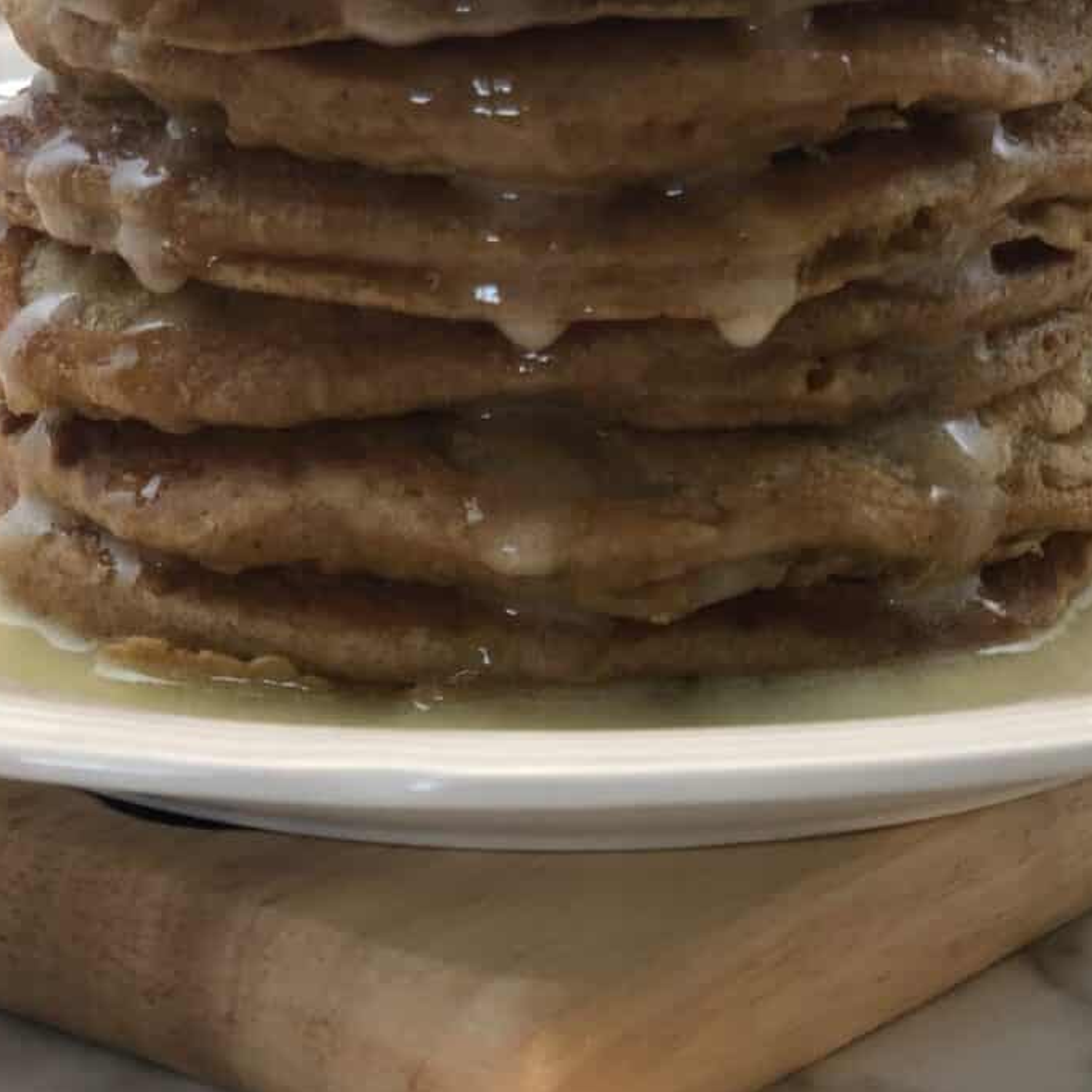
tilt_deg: -13.5
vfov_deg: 17.2
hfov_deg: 17.2
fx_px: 3605
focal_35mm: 101
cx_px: 568
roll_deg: -0.1
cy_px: 309
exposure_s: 1/40
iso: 100
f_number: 2.4
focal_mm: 6
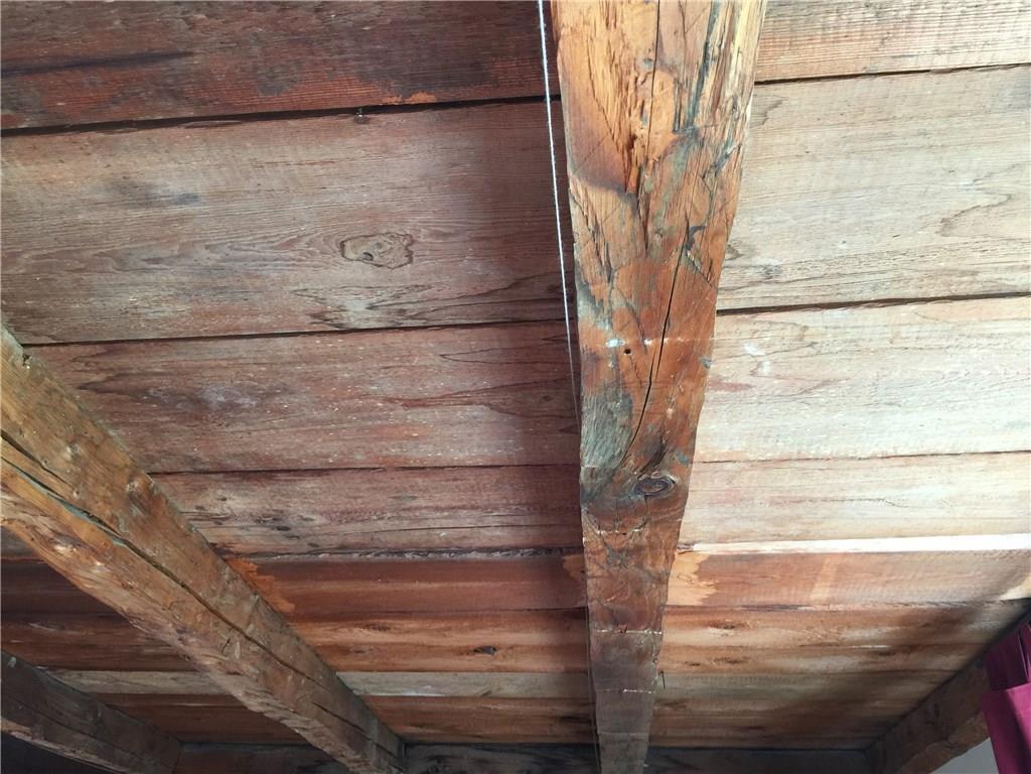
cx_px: 516
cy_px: 387
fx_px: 864
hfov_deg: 61.7
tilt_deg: +32.7
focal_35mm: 29
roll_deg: -3.8
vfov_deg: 48.2
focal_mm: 4.15
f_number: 2.2
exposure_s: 1/30
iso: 50
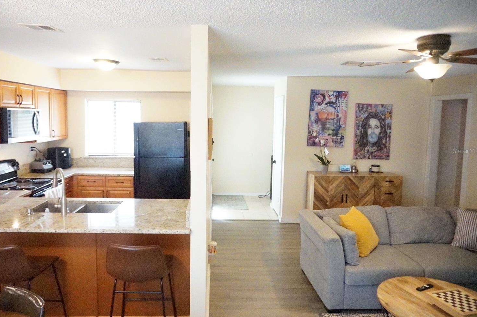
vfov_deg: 49.4
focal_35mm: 26
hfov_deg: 69.4
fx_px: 344
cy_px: 151
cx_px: 223
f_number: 3.5
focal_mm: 16
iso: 25600
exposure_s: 1/400
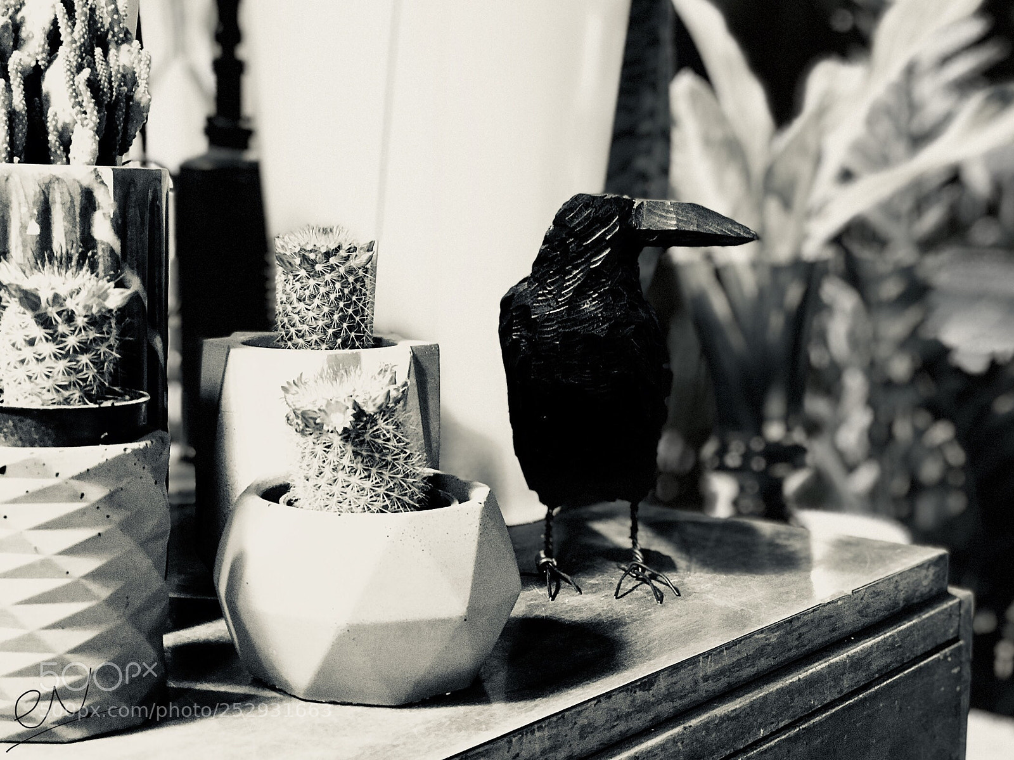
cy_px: 380
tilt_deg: -5.1
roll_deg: +0.9
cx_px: 507
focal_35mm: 57
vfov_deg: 25.6
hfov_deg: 33.8
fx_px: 1669
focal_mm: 6.6
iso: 320
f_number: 2.8
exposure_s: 1/50
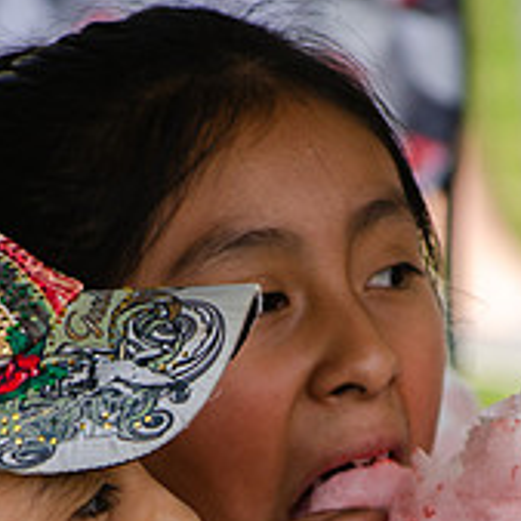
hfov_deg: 2.8
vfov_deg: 2.8
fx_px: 10779
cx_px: 250
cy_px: 543
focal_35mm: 633
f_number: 5.6
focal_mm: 145
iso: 200
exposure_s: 1/500
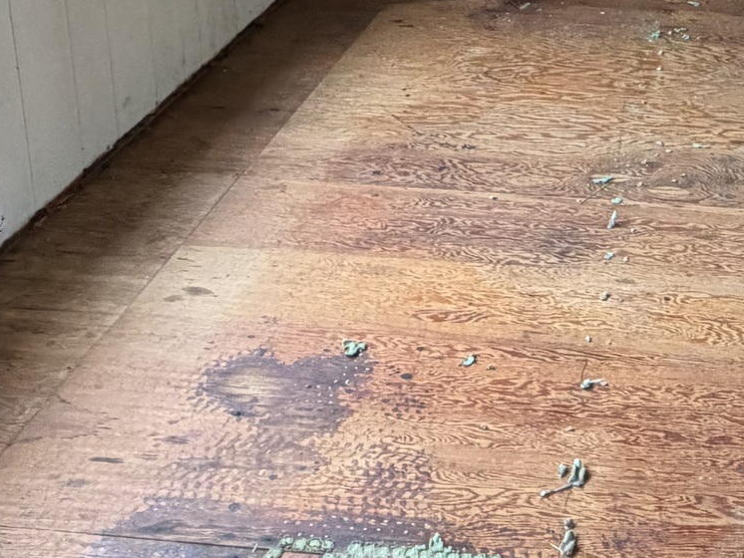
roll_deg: -0.6
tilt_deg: -12.3
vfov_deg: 23.1
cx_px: 631
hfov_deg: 32.0
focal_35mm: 58
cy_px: -114
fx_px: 1246
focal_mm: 2.22
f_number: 2.2
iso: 160
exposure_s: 1/121
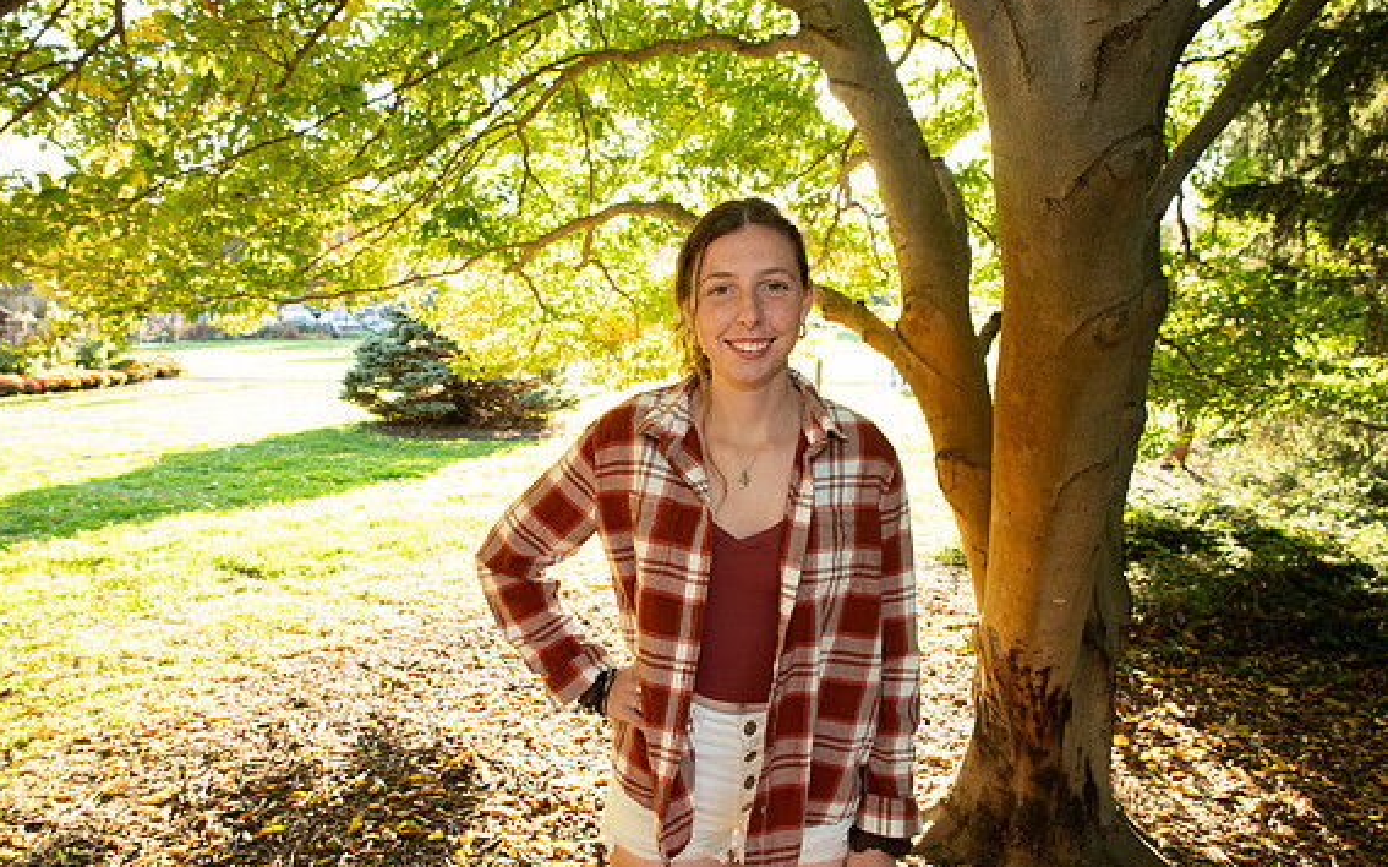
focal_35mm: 25
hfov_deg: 72.6
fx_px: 945
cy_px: 436
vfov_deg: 49.2
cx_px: 683
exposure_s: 1/125
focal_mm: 24
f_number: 5.6
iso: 800
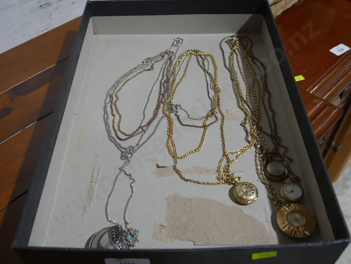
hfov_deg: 51.3
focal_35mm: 36
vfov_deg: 39.7
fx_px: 365
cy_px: 132
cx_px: 176
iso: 320
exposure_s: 1/60
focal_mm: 18
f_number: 4
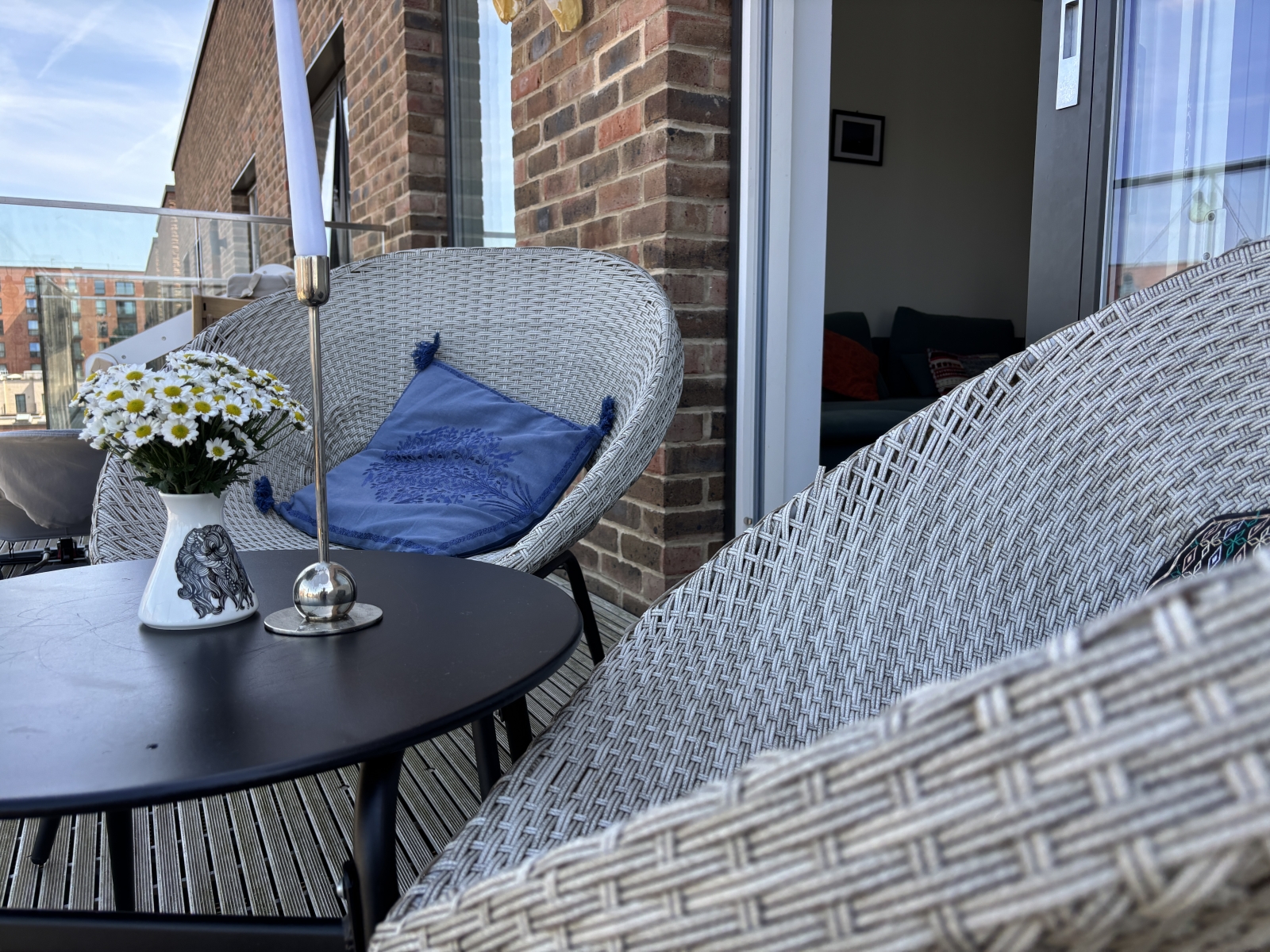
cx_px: 635
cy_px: 476
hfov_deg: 67.3
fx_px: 954
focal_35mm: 26
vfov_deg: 53.1
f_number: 1.6
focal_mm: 5.96
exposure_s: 1/502
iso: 50
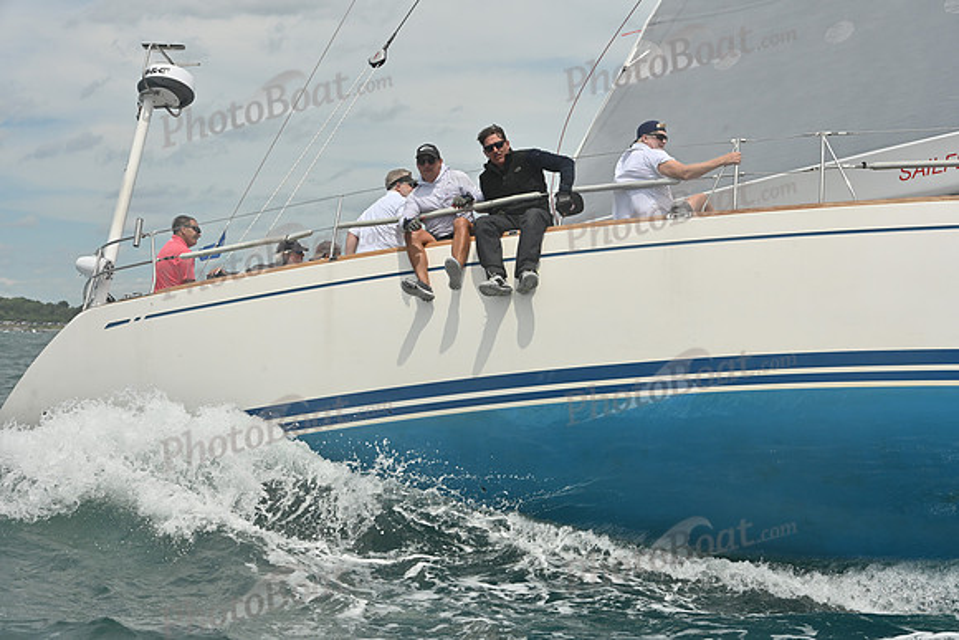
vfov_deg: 19.5
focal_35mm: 70
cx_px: 480
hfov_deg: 28.8
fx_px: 1865
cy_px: 320
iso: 250
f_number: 9
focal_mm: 70
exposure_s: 1/1250
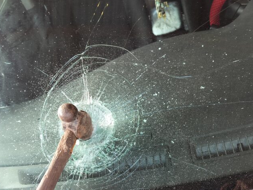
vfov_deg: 35.7
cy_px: 150
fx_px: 285
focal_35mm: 39
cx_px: 137
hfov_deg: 47.8
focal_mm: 5.24
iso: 80
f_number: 1.7
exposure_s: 1/33
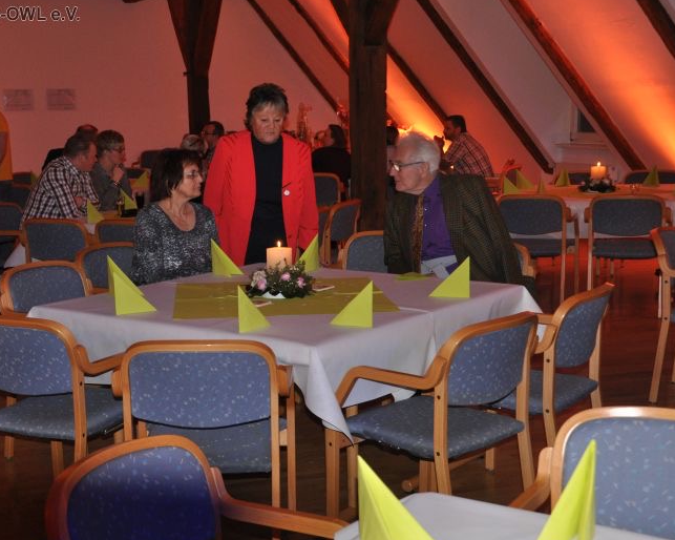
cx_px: 266
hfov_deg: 33.5
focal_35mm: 56
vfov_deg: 27.1
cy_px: 274
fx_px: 1118
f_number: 4.2
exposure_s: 1/60
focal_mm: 32
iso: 800
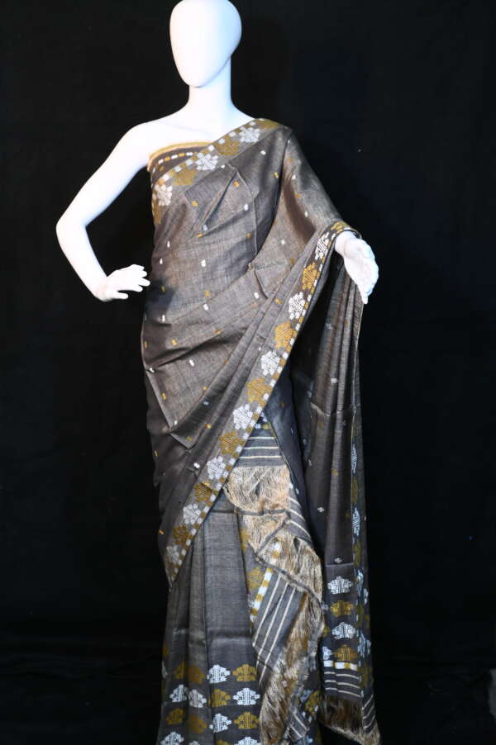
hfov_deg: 27.0
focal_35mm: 50
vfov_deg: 39.6
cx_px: 248
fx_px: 1035
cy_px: 372
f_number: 4
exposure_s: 1/125
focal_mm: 50
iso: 4000
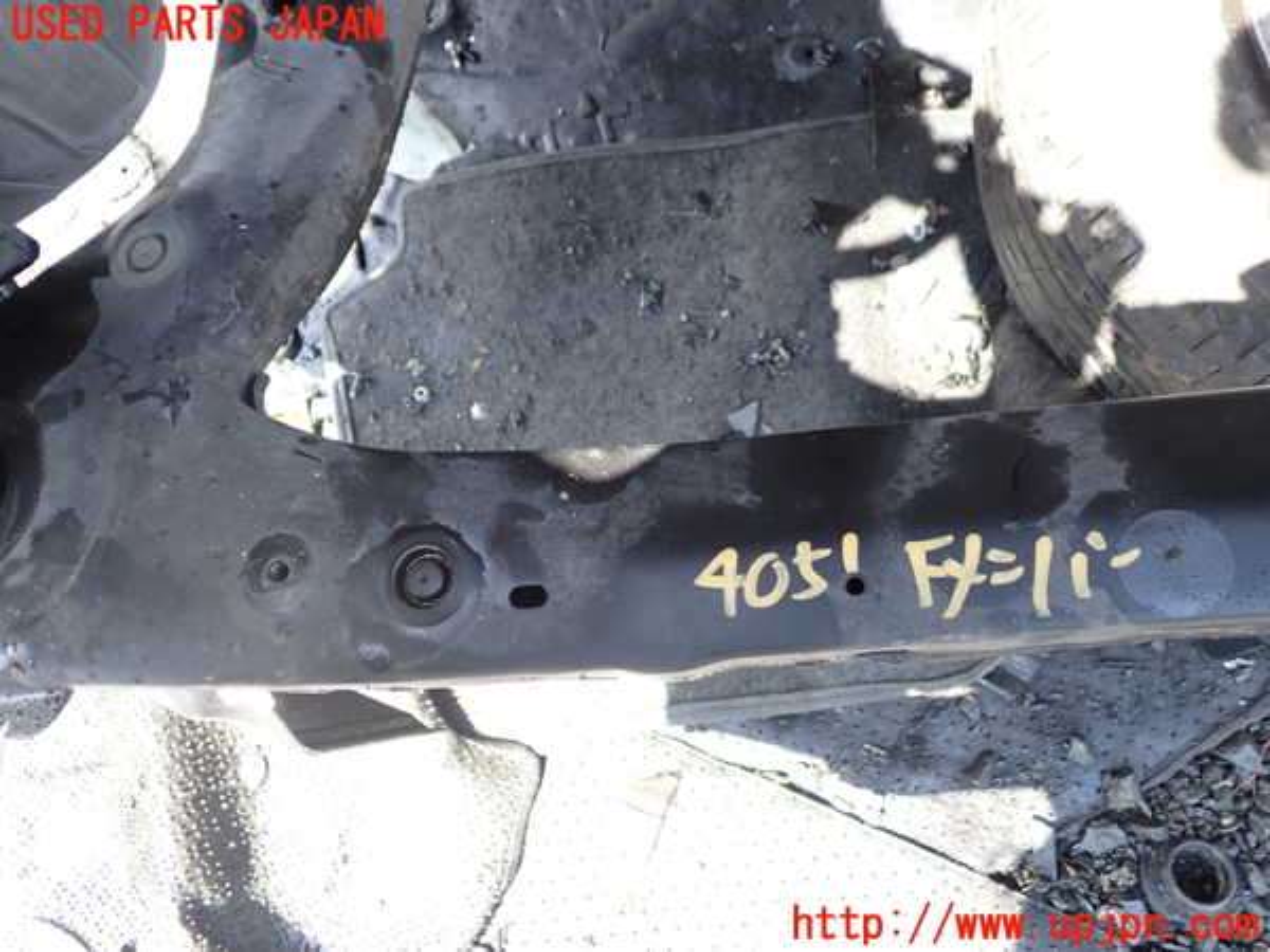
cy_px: 476
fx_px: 1101
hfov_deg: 60.0
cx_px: 635
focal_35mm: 30
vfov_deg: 46.8
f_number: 2.3
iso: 100
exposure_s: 1/100
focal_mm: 5.4
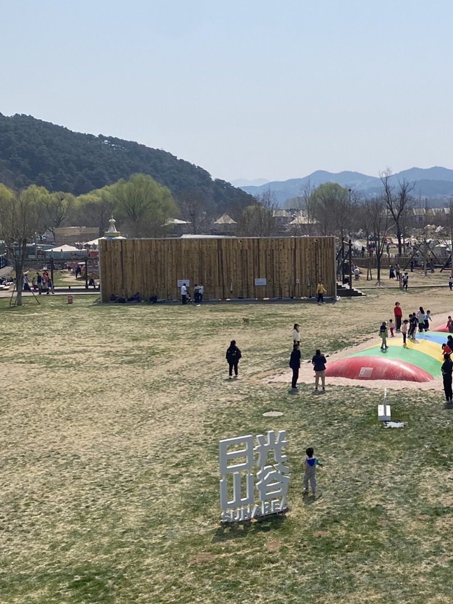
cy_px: 262
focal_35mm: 50
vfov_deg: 38.1
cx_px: 420
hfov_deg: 27.9
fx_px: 872
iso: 32
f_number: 1.8
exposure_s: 1/7692
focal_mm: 4.25
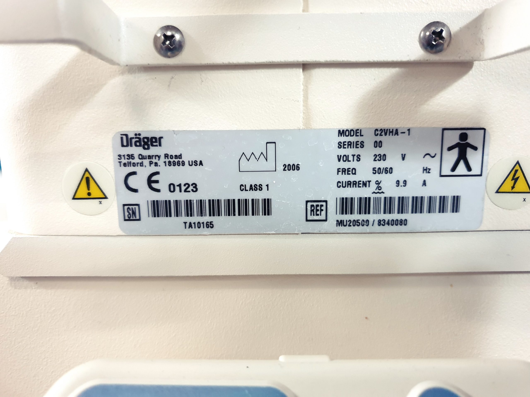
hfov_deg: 67.3
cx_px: 265
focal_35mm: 26
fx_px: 398
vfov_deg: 53.1
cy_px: 198
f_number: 1.5
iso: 400
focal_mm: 4.3
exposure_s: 1/50
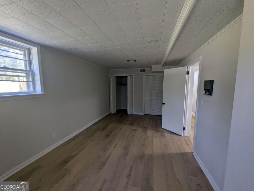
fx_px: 96
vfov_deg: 90.0
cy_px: 96
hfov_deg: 106.1
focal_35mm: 13
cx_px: 127
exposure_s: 1/92.5
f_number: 2.2
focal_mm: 1.95
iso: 122
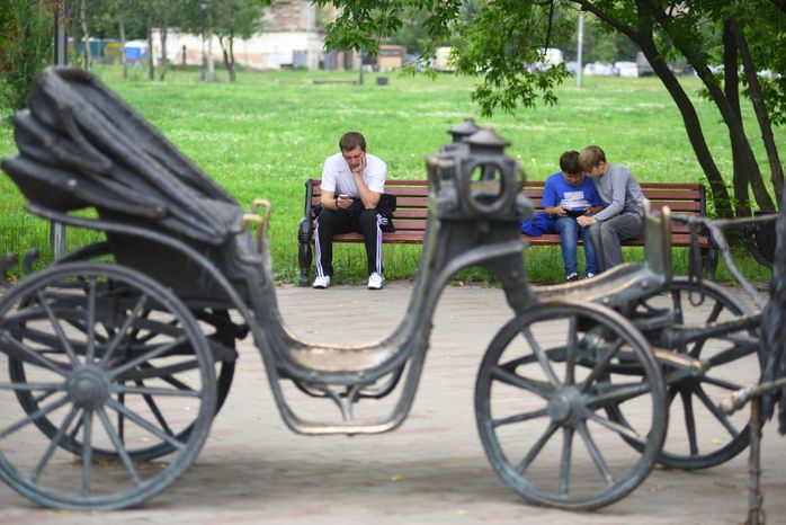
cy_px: 262
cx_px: 393
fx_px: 2293
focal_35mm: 105
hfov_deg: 19.4
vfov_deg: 13.1
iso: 200
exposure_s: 1/250
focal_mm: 105
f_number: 2.8
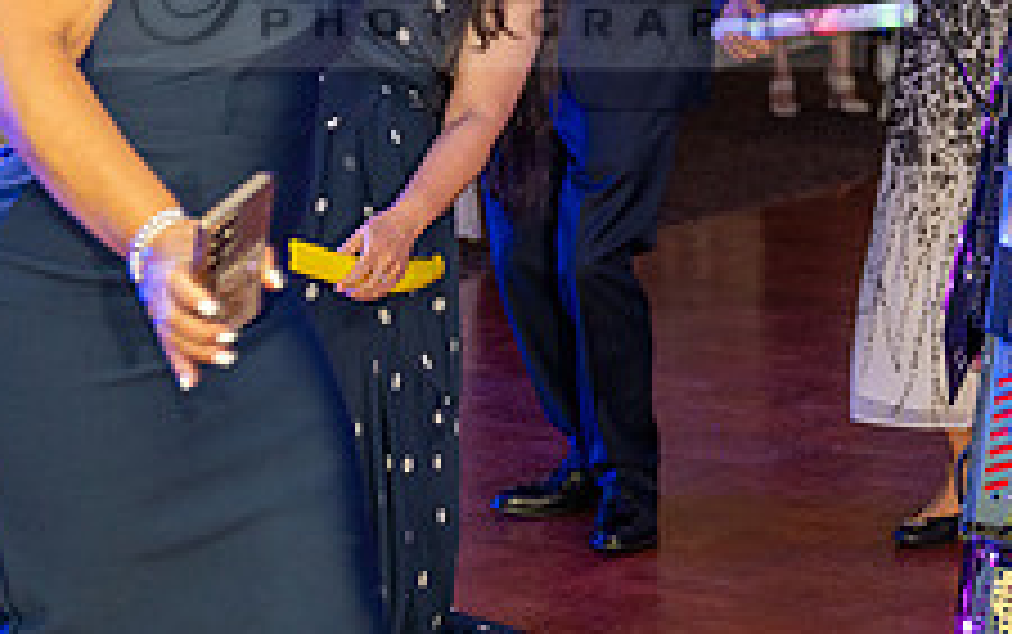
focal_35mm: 113
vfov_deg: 11.5
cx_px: 486
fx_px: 3119
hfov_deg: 18.4
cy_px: -38
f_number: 2.8
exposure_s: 1/200
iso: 1250
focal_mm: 43
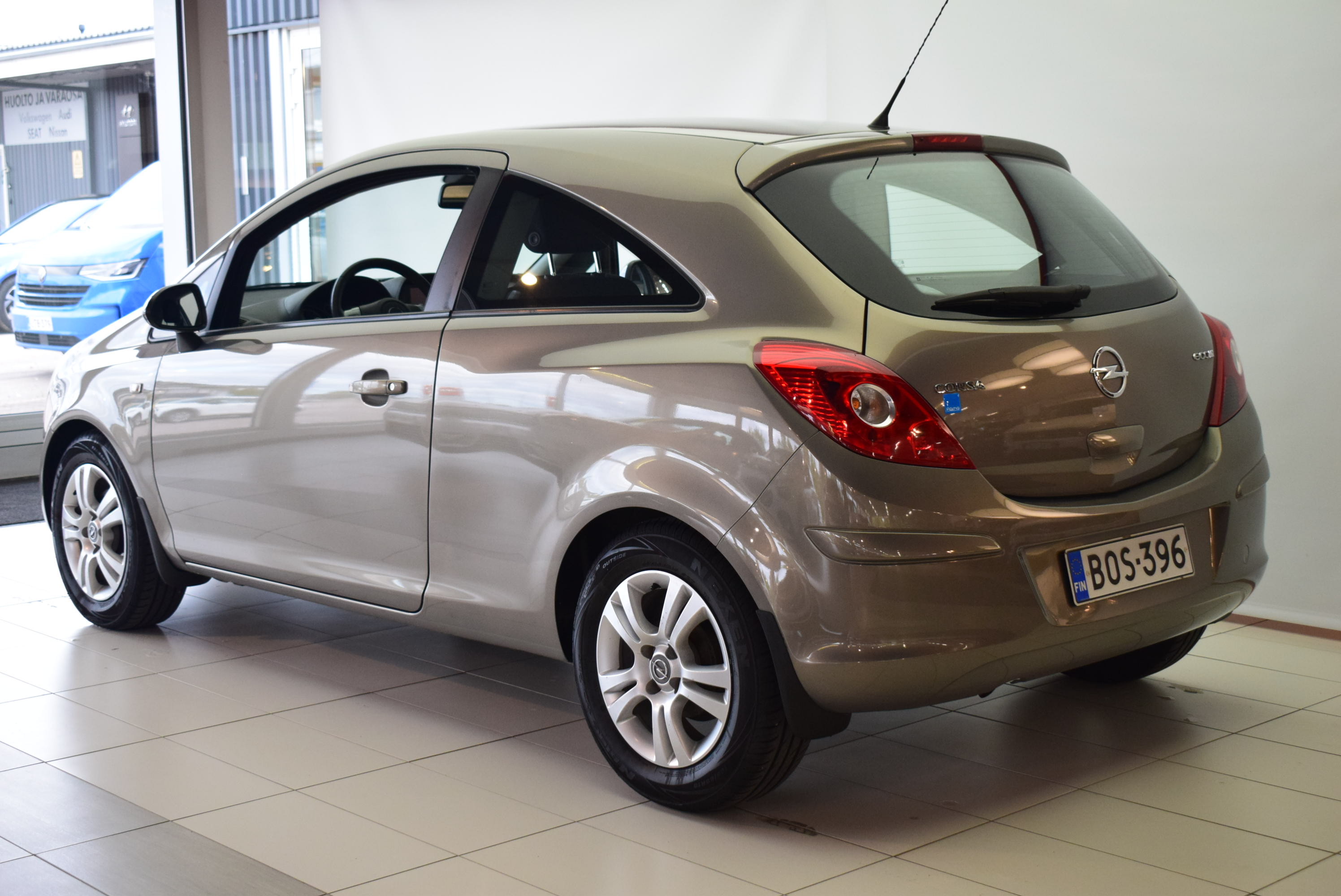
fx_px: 1957
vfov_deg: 25.8
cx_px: 670
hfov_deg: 37.8
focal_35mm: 52
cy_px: 448
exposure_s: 1/320
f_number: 4.5
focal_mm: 35
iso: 1600
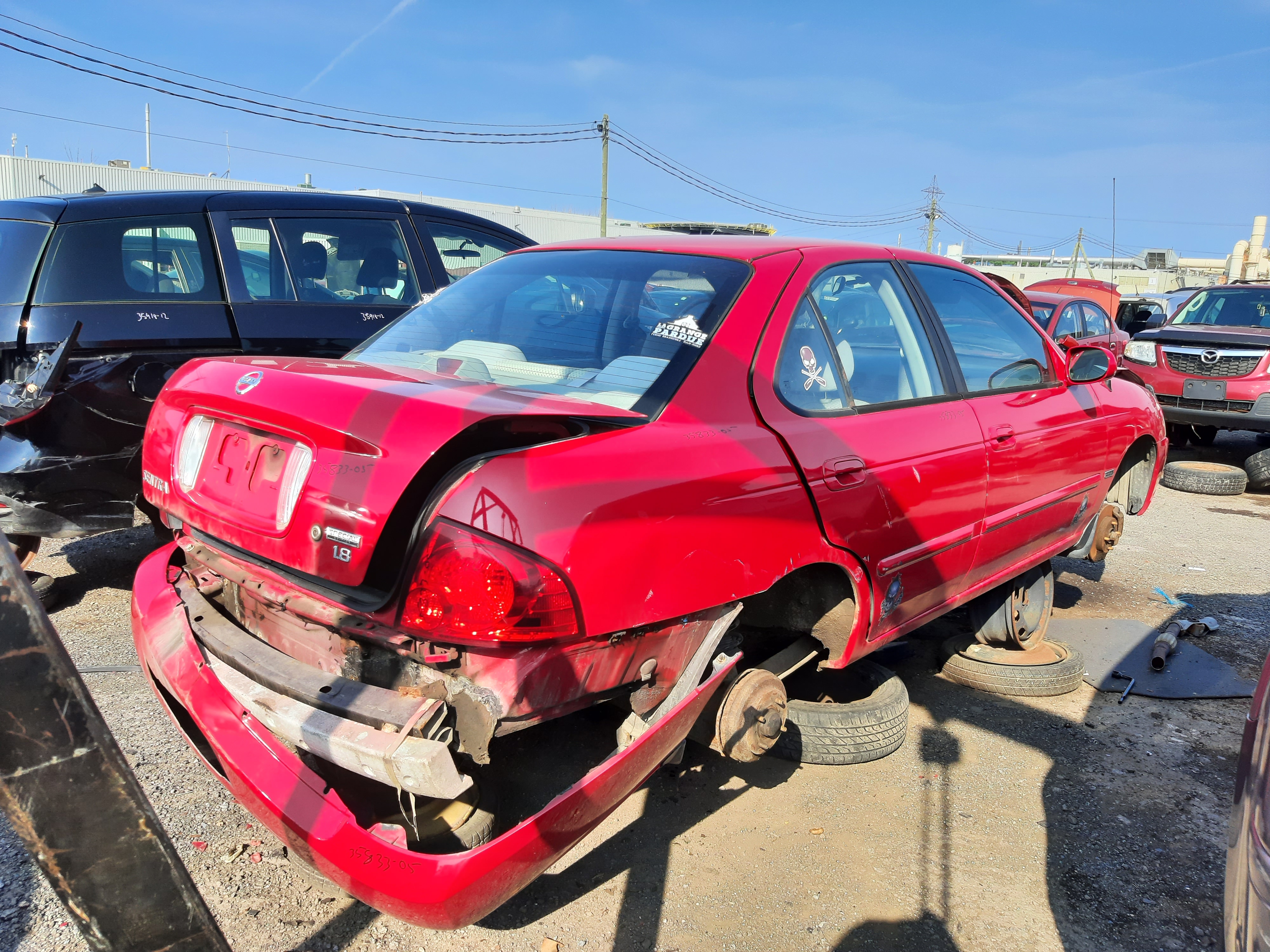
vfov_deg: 53.1
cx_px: 635
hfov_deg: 67.3
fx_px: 954
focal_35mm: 26
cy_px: 476
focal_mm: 3.92
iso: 40
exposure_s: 1/809
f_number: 1.7
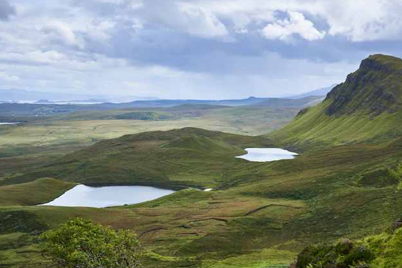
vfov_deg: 23.9
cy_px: 201
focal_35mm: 56
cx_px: 214
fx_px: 625
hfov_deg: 35.6
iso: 100
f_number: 2.8
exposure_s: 1/640
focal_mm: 35
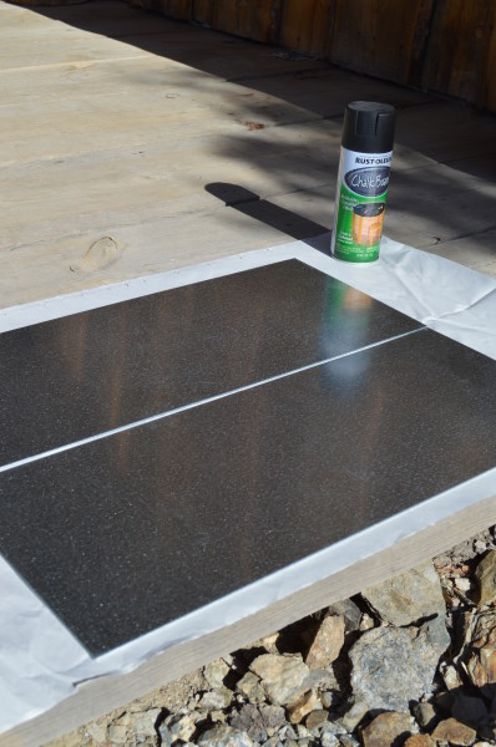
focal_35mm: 48
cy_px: 374
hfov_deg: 28.0
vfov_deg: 41.2
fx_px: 995
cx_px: 248
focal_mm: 32
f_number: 8
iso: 100
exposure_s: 1/250
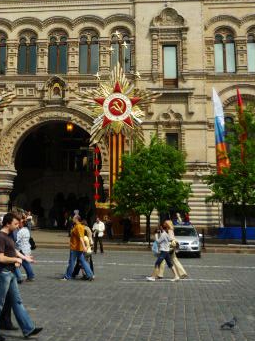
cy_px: 49
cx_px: 71
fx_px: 610
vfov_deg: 30.2
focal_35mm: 62
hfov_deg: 23.4
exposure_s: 1/250
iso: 100
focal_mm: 5.5
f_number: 8
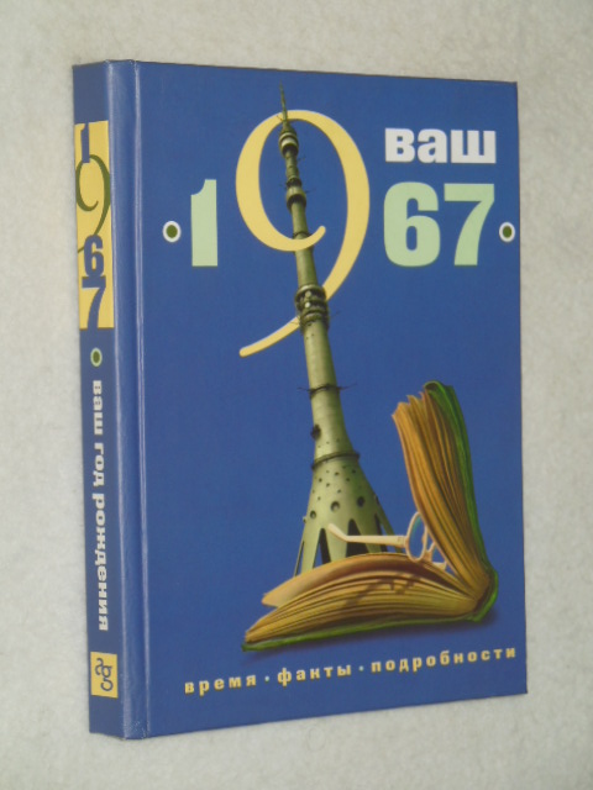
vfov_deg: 17.7
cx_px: 296
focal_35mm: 111
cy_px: 395
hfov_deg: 13.3
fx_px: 2535
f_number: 4.8
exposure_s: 1/60
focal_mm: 19.7
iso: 200
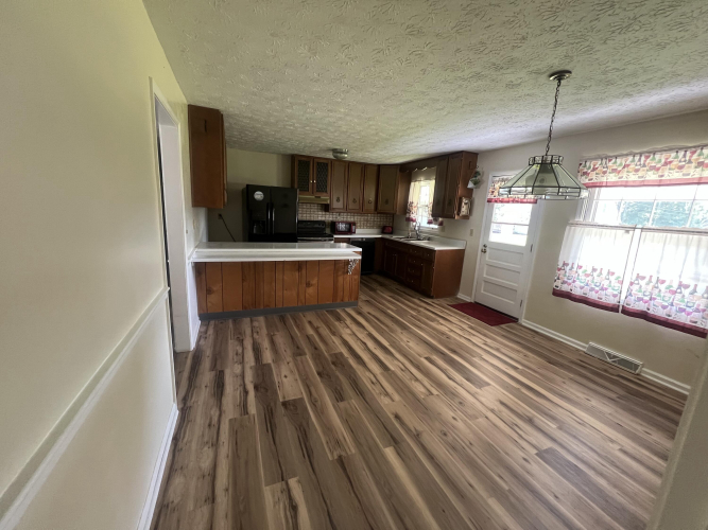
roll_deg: -2.7
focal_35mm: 13
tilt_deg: -11.3
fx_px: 266
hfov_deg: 106.2
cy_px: 265
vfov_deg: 89.9
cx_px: 354
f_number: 1.8
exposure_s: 1/60
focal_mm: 1.57
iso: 320
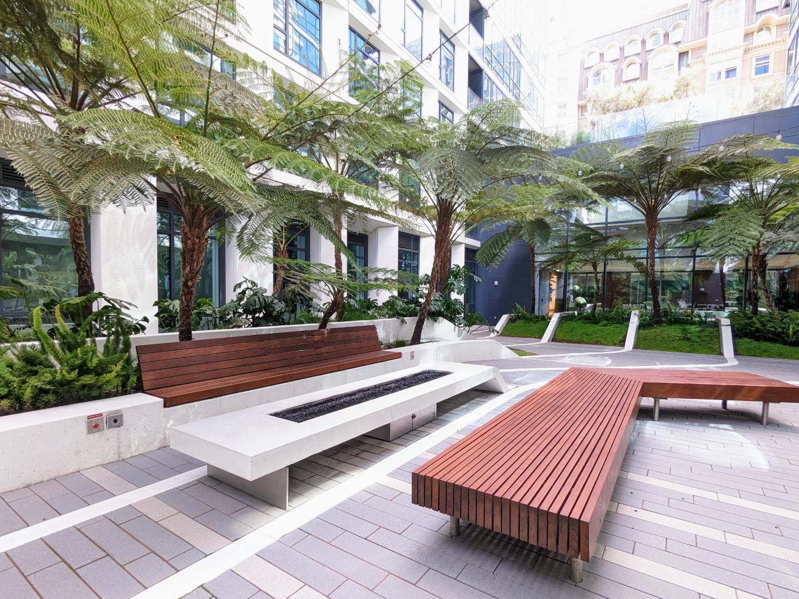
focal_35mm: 17
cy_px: 315
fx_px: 392
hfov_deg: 90.9
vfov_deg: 74.7
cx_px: 420
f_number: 2.2
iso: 96
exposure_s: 1/90.1
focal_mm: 2.35
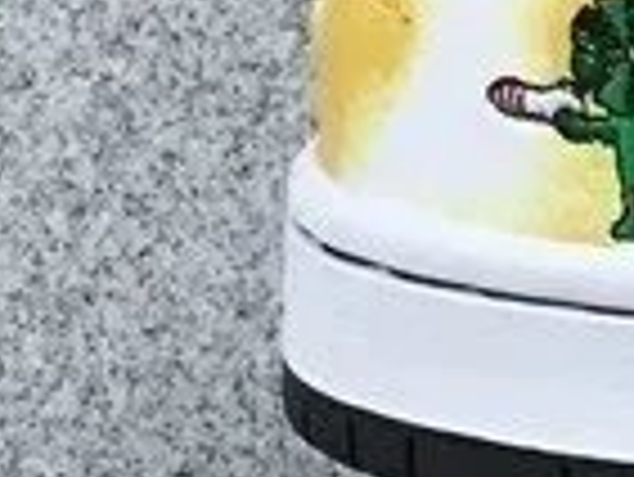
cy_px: 313
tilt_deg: -16.4
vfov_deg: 7.5
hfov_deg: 8.9
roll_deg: -0.7
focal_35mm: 198
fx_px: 3630
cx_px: 1601
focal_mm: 3.3
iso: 25
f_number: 2.4
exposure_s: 1/403
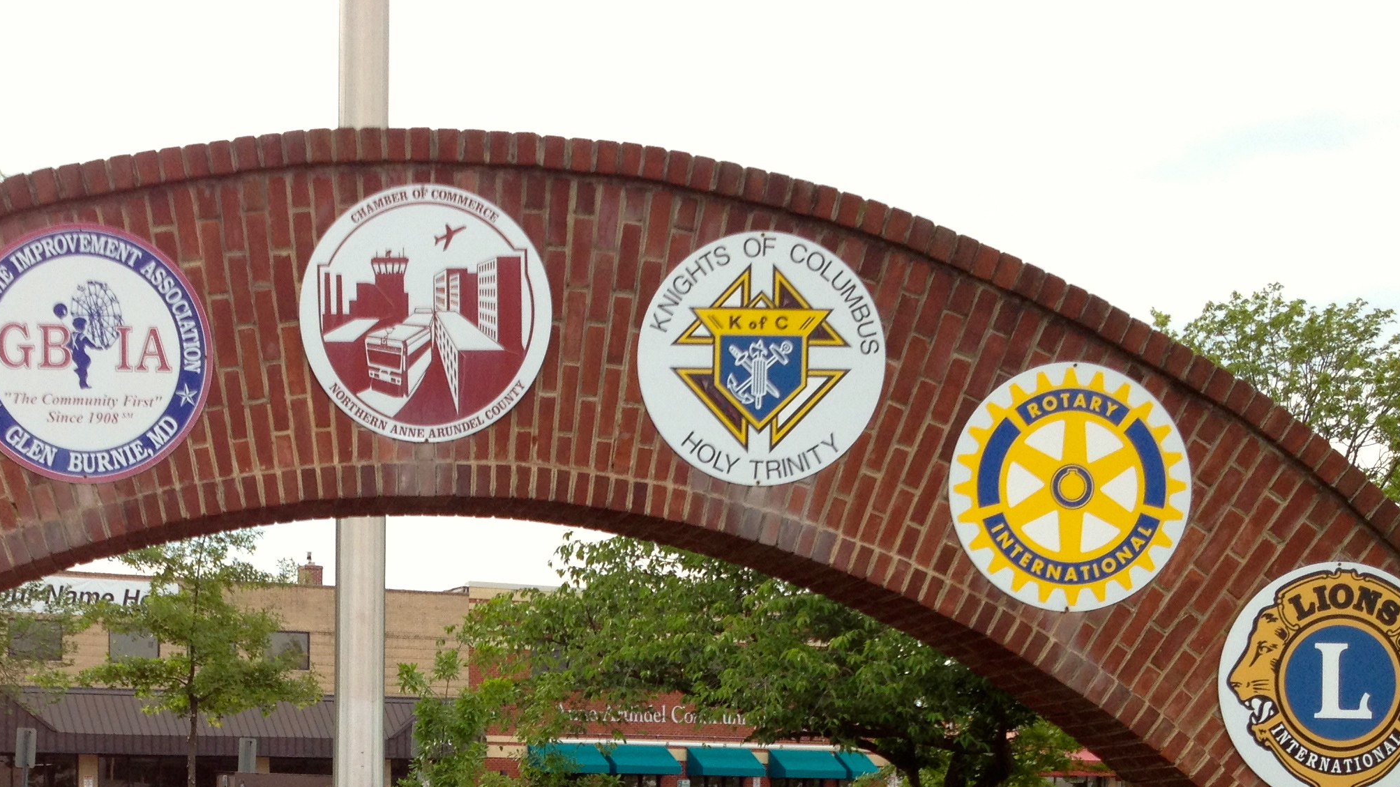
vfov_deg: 18.7
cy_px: 846
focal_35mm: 62
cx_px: 364
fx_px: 2302
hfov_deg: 33.2
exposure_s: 1/394
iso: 50
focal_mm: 4.28
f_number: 2.4
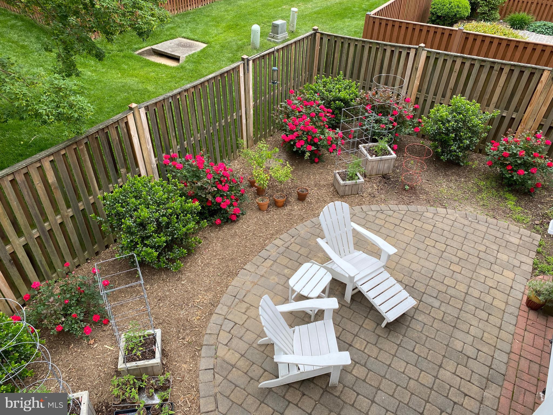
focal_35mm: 26
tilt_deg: -39.3
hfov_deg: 67.3
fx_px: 415
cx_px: 276
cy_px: 208
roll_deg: -2.5
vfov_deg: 53.1
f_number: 1.8
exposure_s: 1/620
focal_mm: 4.25
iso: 32
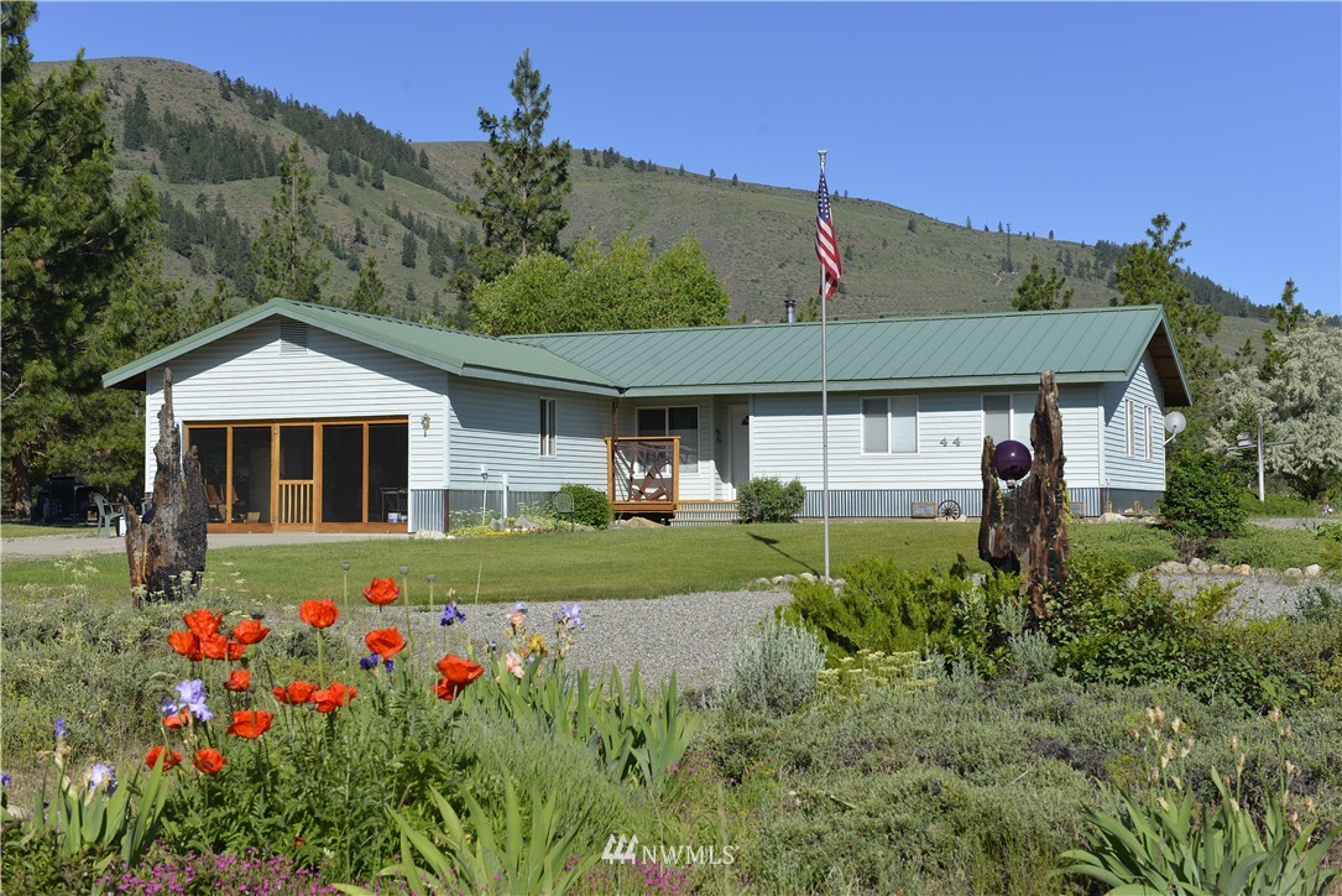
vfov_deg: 27.0
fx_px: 1864
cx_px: 671
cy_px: 448
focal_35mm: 50
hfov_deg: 39.6
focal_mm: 50
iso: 100
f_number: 9
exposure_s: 1/320
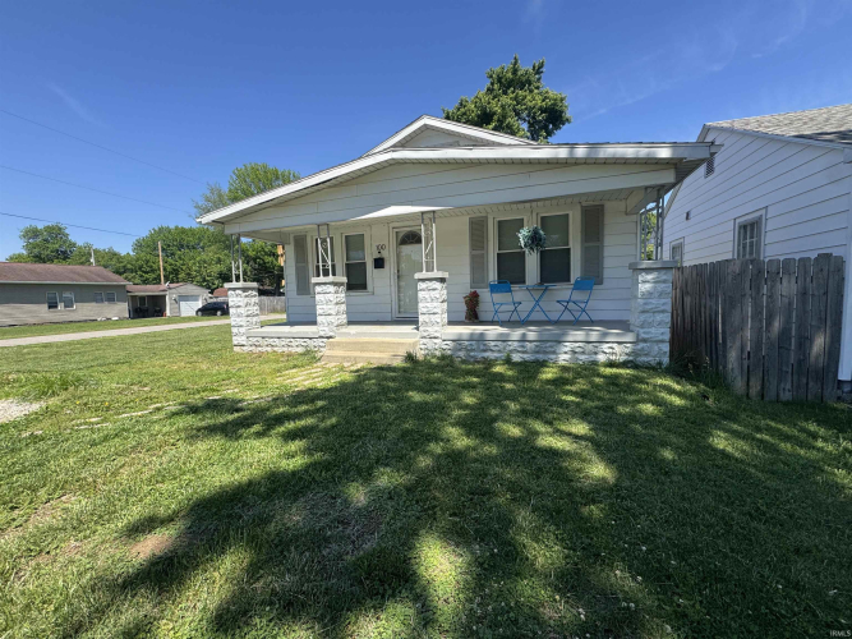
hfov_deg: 102.1
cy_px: 320
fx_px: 345
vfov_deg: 85.7
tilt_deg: -4.6
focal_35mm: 14
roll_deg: +2.1
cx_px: 426
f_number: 2.2
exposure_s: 1/1063
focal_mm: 2.22
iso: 40
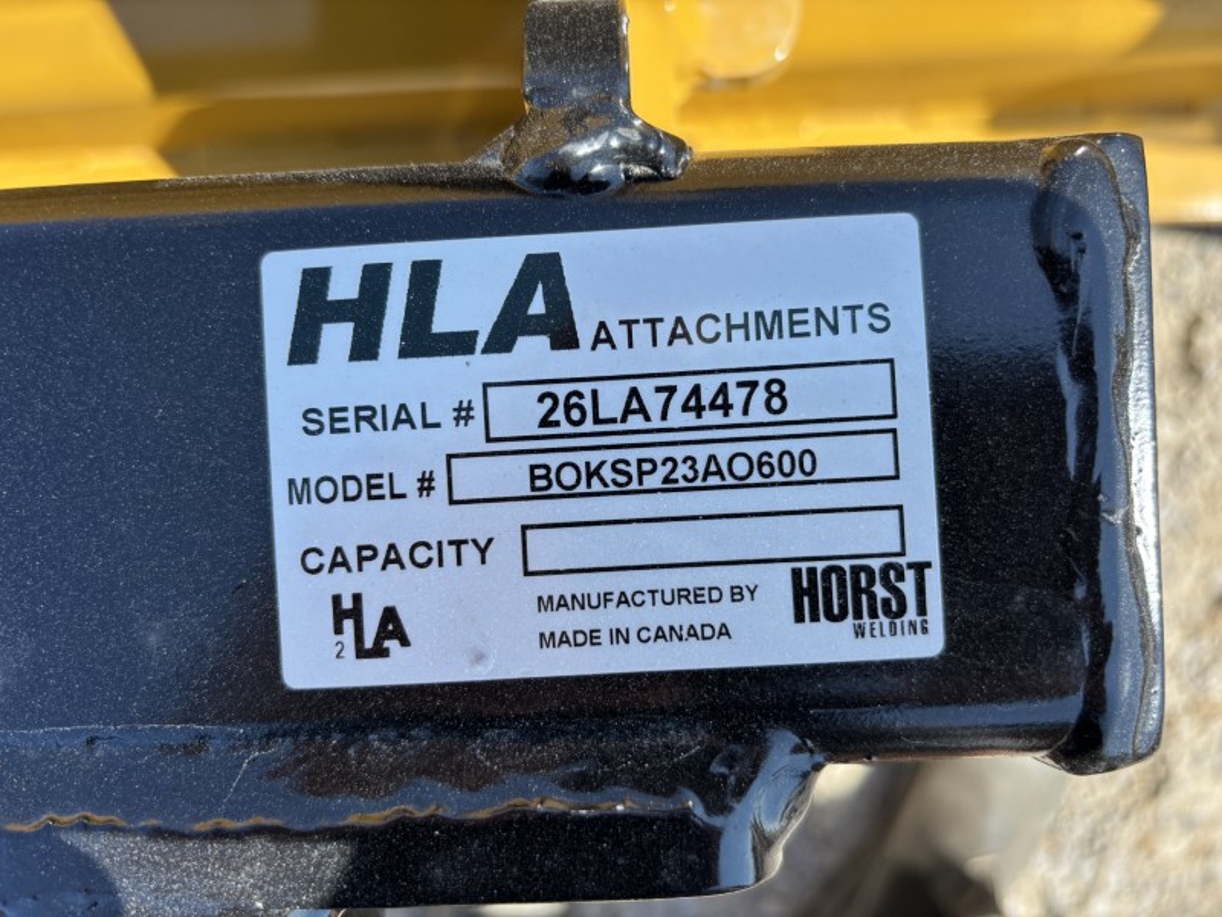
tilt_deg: -85.1
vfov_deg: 53.1
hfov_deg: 67.3
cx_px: 611
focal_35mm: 26
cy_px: 458
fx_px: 918
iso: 50
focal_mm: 5.96
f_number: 1.6
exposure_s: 1/1103
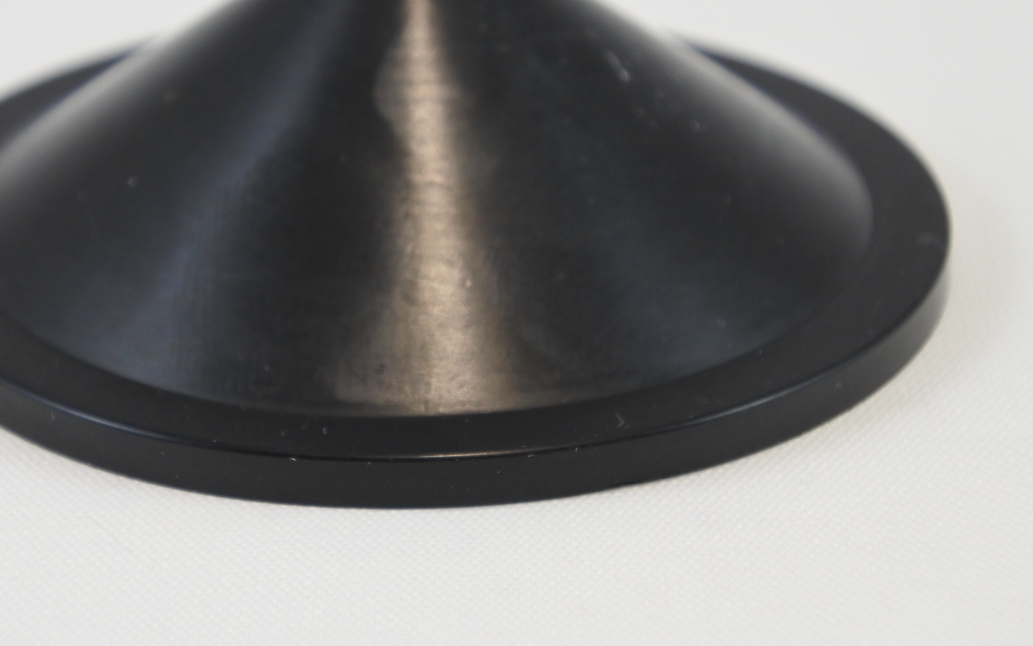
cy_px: 243
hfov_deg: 16.2
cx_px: 364
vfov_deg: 10.2
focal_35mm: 129
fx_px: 3632
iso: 500
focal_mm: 30
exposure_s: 1/125
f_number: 5.6
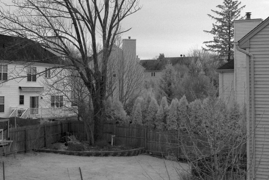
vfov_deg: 19.1
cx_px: 83
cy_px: 64
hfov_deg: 28.2
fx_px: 531
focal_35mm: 71
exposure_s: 1/250
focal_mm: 34
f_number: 8
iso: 800
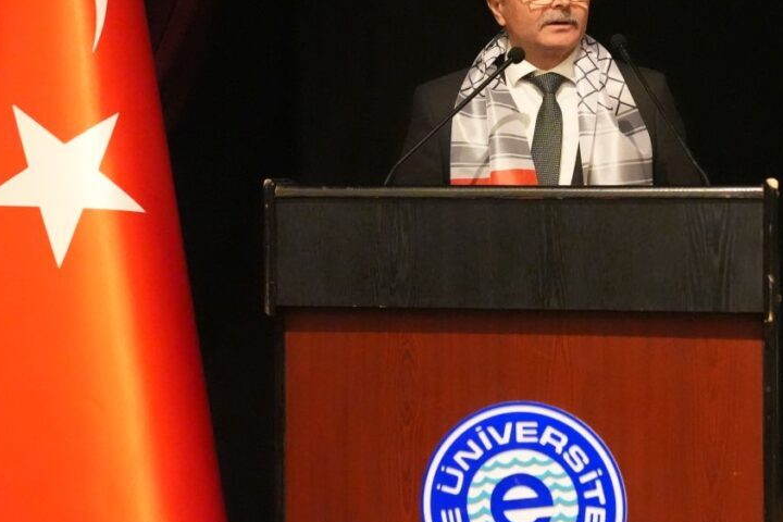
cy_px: 202
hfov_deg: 25.3
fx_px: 1740
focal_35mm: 80
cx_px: 492
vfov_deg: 17.0
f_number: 3.2
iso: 16000
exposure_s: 1/250
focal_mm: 45
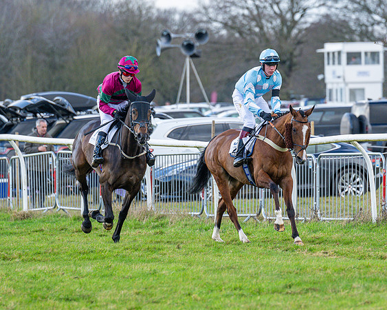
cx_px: 286
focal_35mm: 440
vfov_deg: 3.5
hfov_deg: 4.4
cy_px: 150
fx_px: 5032
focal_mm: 200
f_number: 4
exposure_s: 1/1000
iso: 500
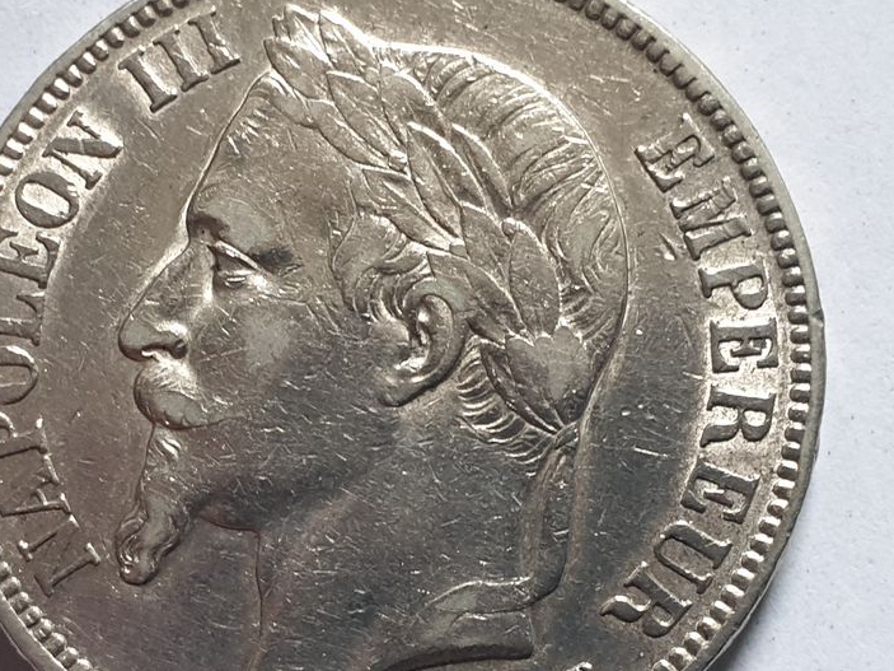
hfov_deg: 49.7
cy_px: 388
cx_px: 337
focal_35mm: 37
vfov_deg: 38.6
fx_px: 955
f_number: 2.4
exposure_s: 1/28
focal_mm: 4.3
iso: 250
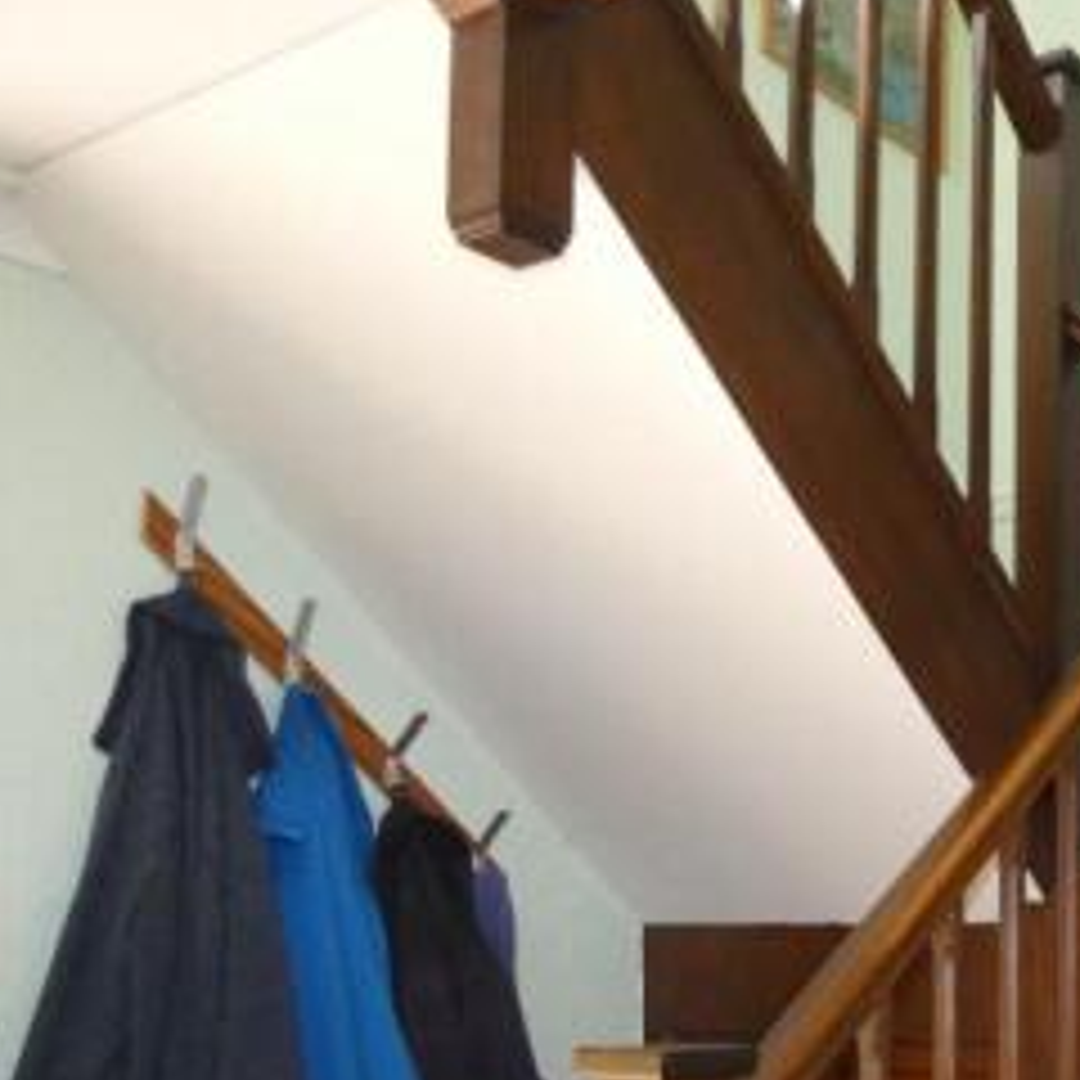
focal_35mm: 43
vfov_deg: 36.8
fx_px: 1518
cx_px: 1235
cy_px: 961
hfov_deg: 33.3
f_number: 2.8
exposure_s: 1/60
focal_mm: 3.6
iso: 500
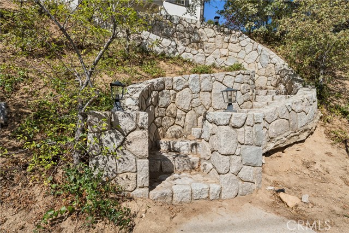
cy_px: 116
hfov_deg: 83.2
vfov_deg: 61.1
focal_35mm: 20
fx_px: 197
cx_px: 174
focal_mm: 20.3
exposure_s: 1/50
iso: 100
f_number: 22
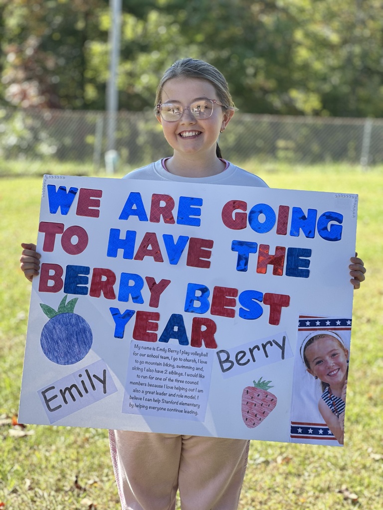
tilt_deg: -10.3
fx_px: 1136
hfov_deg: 19.1
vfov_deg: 25.3
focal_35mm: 77
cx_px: 192
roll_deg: -3.8
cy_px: 255
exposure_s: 1/121
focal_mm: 9
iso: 32
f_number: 2.8
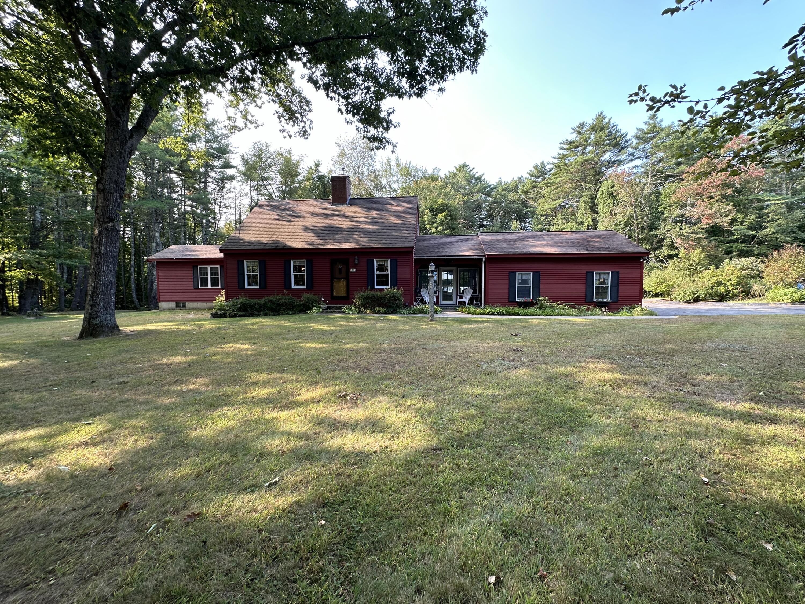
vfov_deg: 85.7
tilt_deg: -2.9
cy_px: 302
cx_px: 402
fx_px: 326
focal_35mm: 14
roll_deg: +0.5
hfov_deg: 102.1
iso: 40
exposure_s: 1/99
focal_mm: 2.22
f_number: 2.2
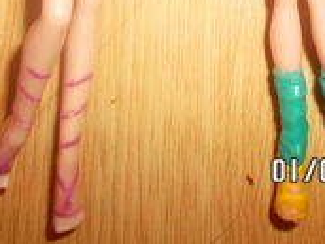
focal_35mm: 78
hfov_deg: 24.7
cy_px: -95
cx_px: 253
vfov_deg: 17.4
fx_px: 732
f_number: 3.3
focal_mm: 4.1
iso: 100
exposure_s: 1/15
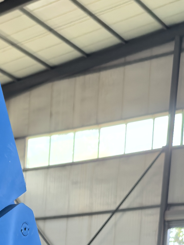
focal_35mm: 103
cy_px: 417
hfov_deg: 13.1
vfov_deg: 16.5
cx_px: -137
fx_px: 730
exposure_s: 1/222
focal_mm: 6.98
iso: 50
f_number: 1.4
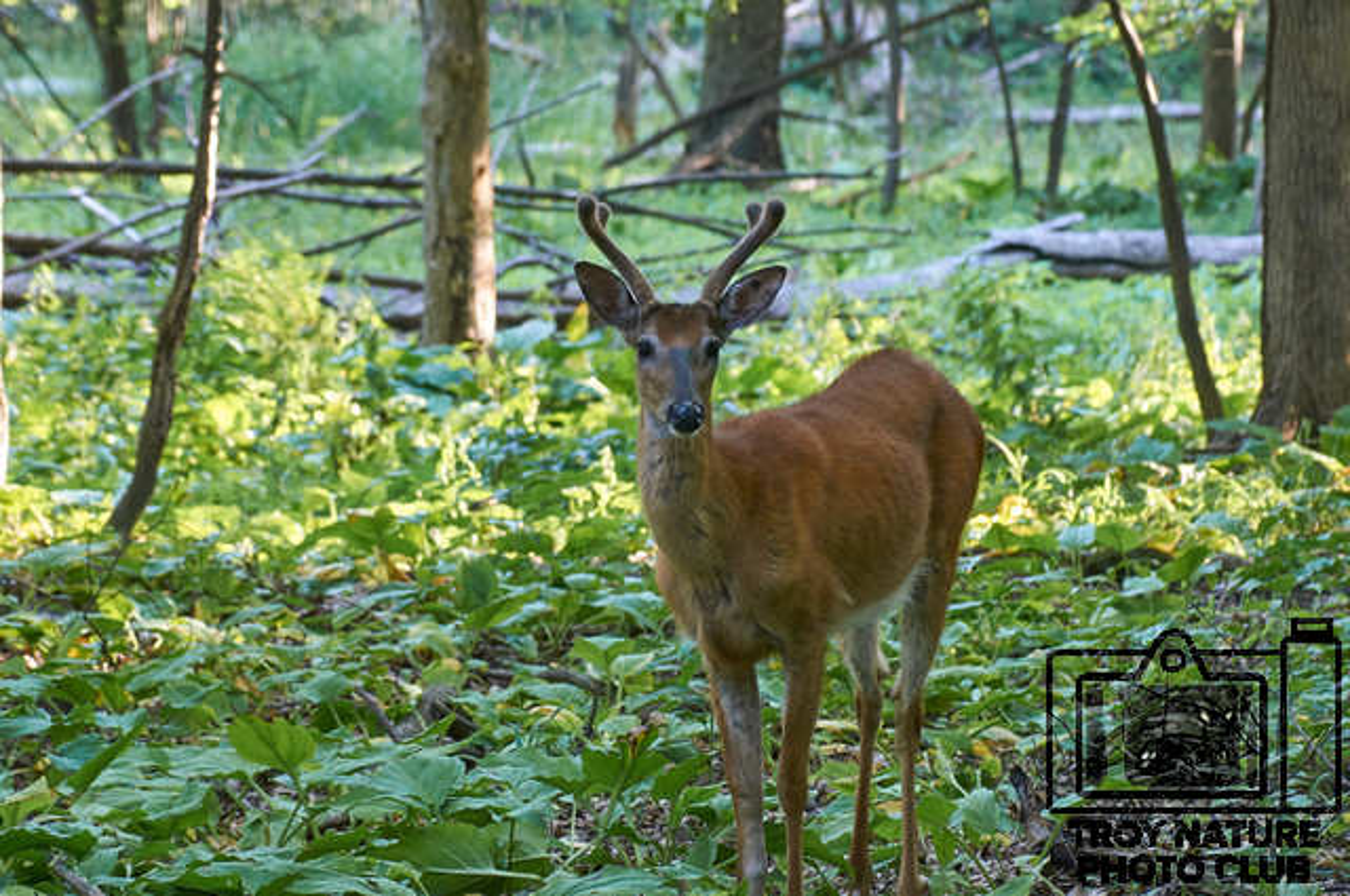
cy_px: 448
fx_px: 8427
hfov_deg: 9.2
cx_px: 675
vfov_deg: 6.1
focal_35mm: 225
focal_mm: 150
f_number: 8
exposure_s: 1/30
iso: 1600
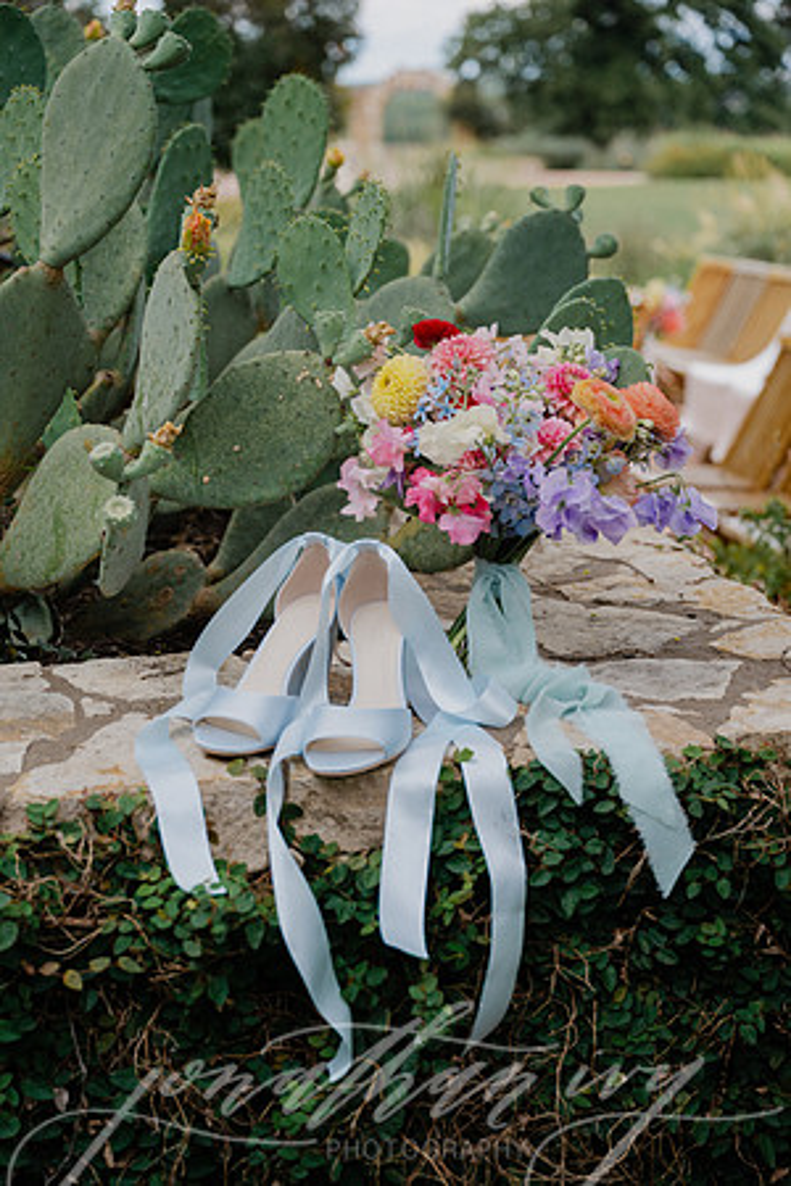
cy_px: 593
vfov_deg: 34.5
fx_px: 1911
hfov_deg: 23.4
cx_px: 396
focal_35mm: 58
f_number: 3.5
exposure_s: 1/500
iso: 110
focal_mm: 58
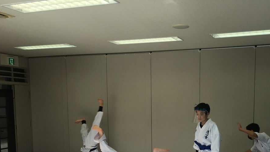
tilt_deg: -6.2
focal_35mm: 43
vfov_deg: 26.8
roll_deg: -0.2
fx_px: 308
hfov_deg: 46.6
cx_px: 181
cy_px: 137
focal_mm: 4.15
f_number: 2.2
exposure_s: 1/368
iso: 25
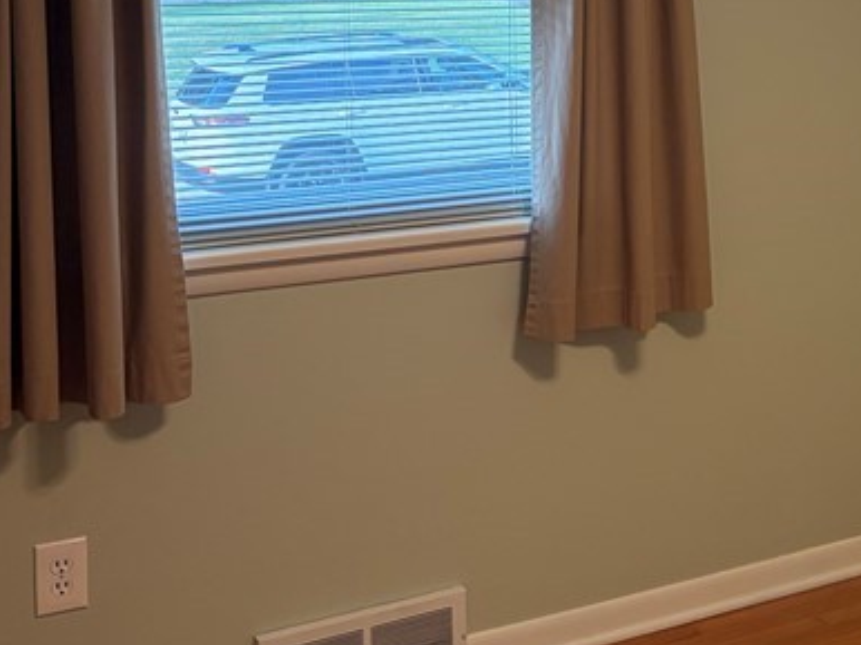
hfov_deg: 26.0
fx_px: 1715
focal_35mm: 69
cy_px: 92
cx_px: 957
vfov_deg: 20.9
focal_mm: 5.96
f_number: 1.6
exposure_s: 1/120
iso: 160
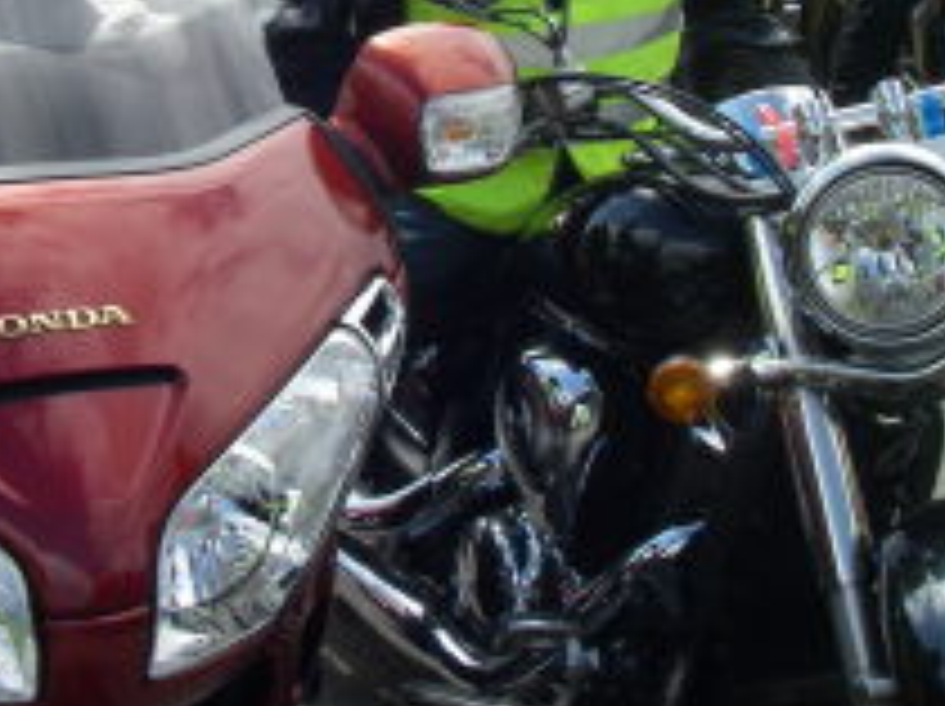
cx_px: 230
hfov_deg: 22.3
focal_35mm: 87
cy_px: 49
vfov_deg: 16.7
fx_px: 2372
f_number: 6.6
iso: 64
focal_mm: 6.3
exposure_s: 1/125
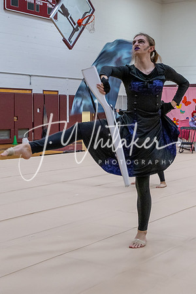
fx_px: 485
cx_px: 148
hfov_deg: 22.6
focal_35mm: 59
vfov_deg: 33.6
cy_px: 119
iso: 400
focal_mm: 20.5
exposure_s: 1/180
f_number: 4.5
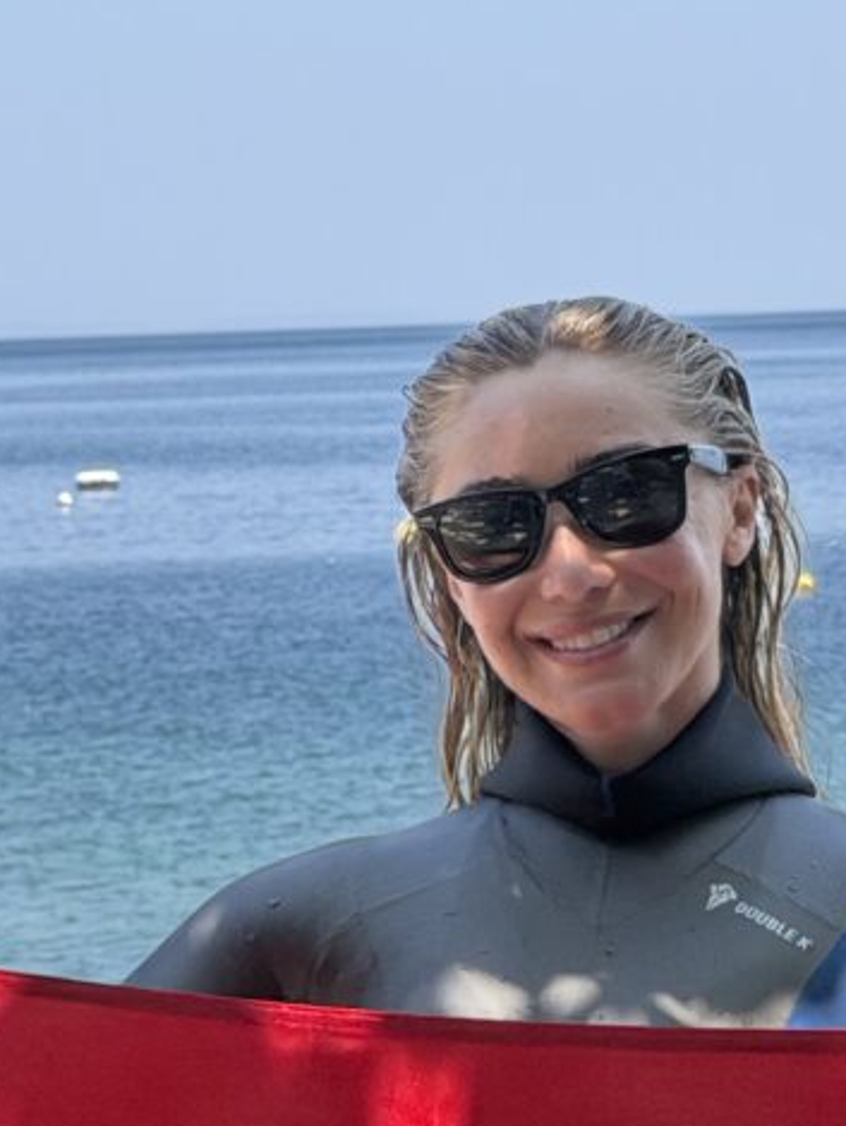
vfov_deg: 13.4
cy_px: 434
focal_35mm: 147
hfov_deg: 10.1
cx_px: 359
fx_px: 4786
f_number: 1.78
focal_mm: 6.76
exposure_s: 1/2762
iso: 64
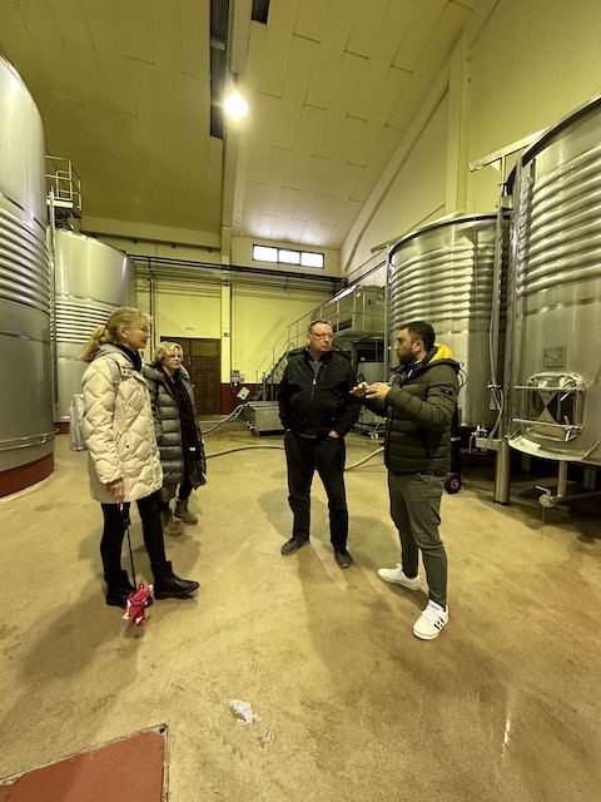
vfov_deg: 102.1
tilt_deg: -4.1
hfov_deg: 85.7
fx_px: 324
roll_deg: -1.0
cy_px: 401
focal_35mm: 14
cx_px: 300
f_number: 2.2
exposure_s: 1/50
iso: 800
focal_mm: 2.22
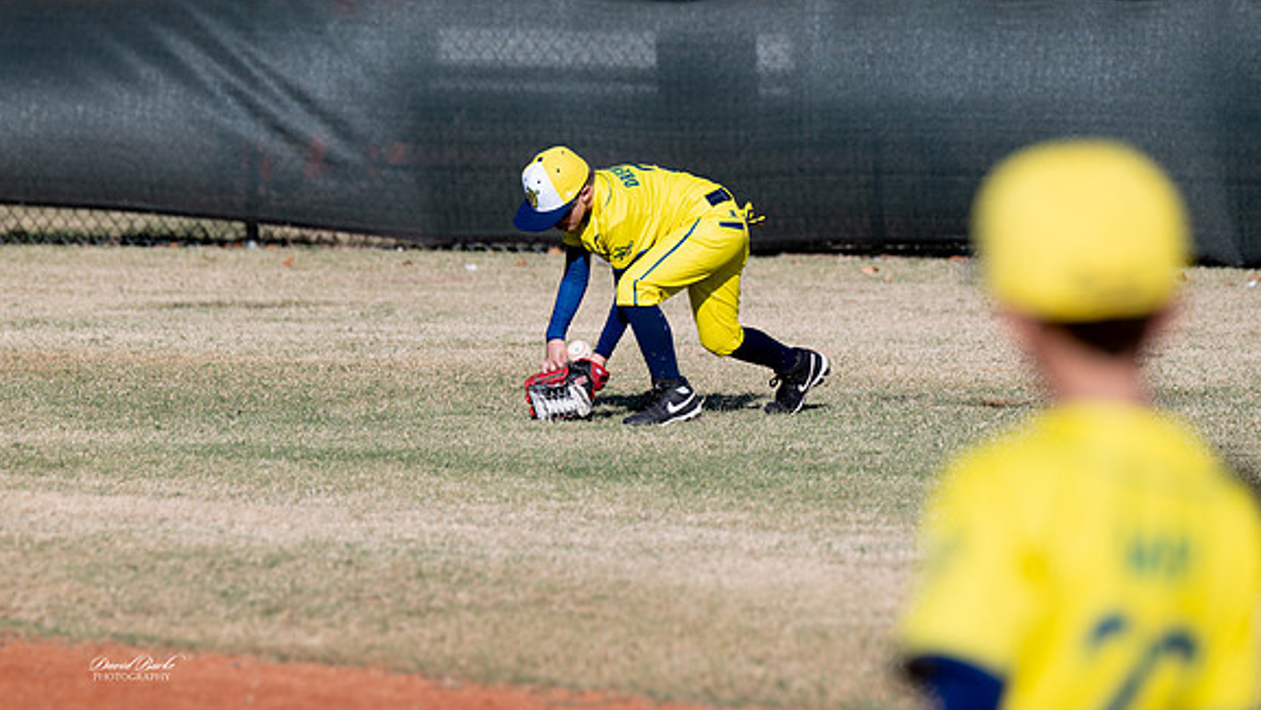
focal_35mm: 329
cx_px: 648
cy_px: 305
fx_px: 11004
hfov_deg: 6.6
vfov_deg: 3.7
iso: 160
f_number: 5.6
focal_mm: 280
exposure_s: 1/1000
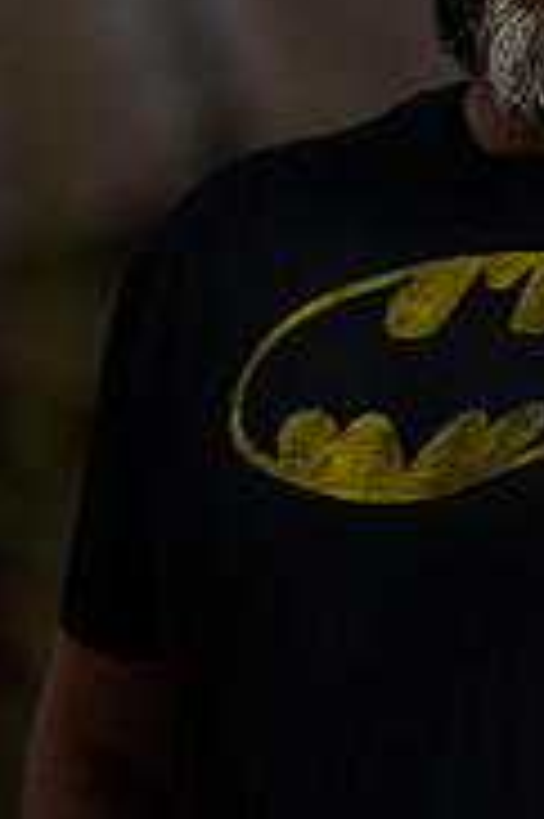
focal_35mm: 334
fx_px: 7585
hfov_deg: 4.1
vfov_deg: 6.2
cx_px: 661
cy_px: 112
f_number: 2
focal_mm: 135
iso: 200
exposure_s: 1/250
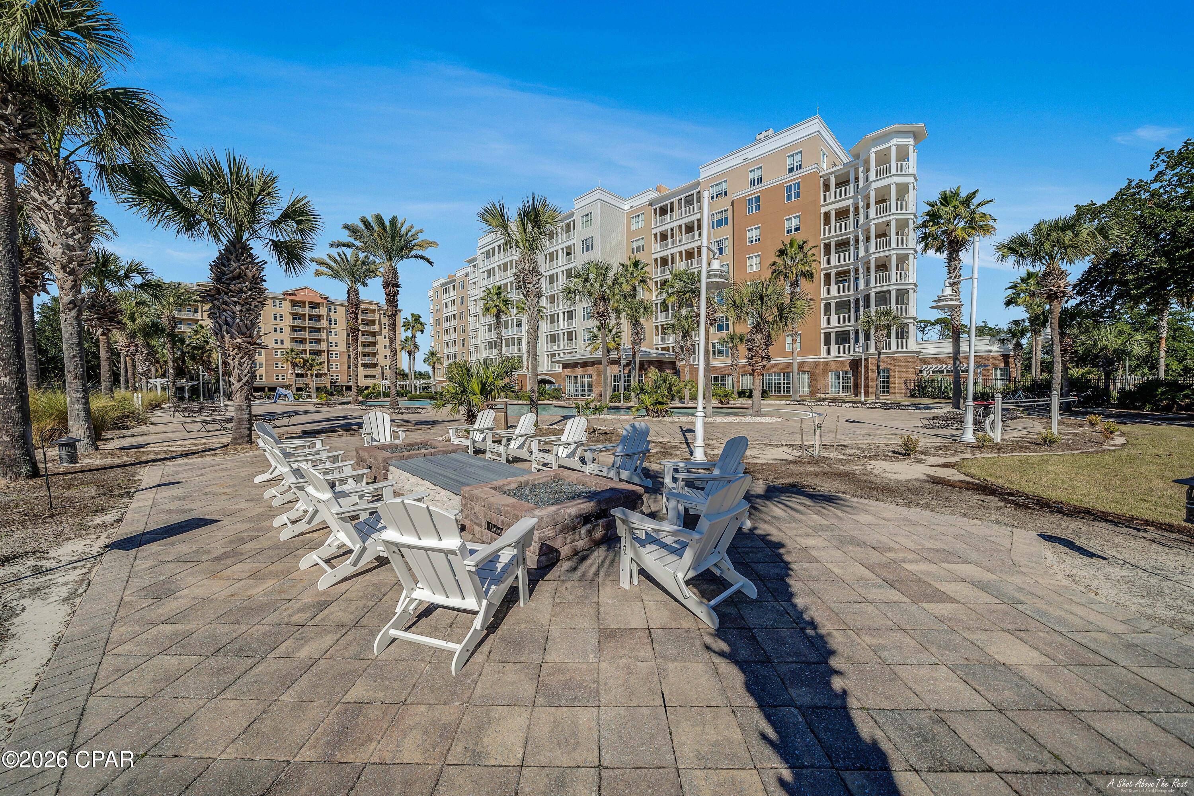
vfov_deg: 90.0
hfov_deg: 112.6
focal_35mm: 12
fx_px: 398
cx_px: 597
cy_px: 398
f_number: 5.6
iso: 100
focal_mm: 12
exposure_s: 1/1250
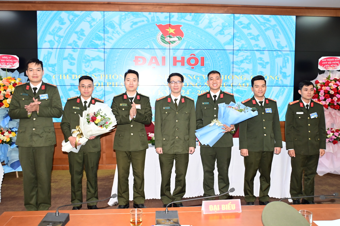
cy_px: 113
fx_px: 321
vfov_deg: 38.9
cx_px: 170
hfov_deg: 55.8
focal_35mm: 34
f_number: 3.8
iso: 1250
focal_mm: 23
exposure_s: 1/200
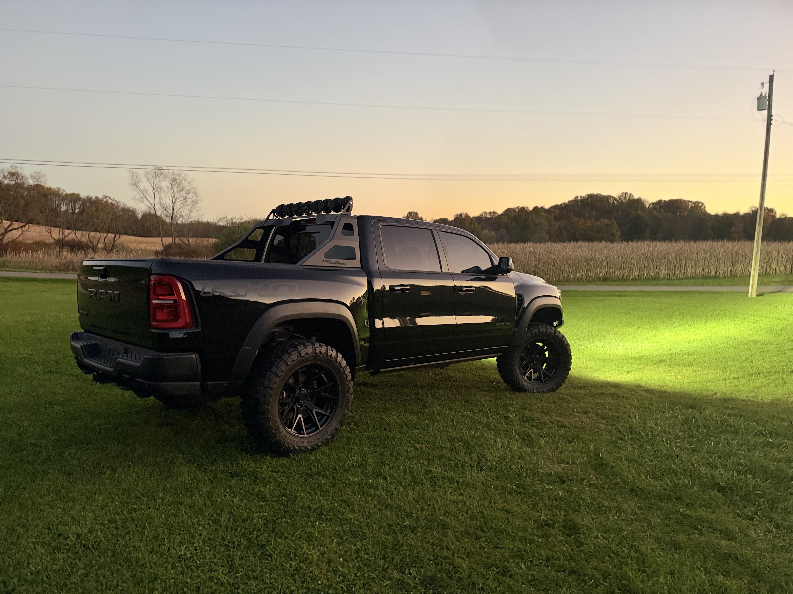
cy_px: 297
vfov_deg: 56.8
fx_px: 550
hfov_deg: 71.6
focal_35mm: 24
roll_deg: -3.1
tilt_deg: -4.7
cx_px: 396
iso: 400
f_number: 1.48
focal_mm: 6.93
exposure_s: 1/60
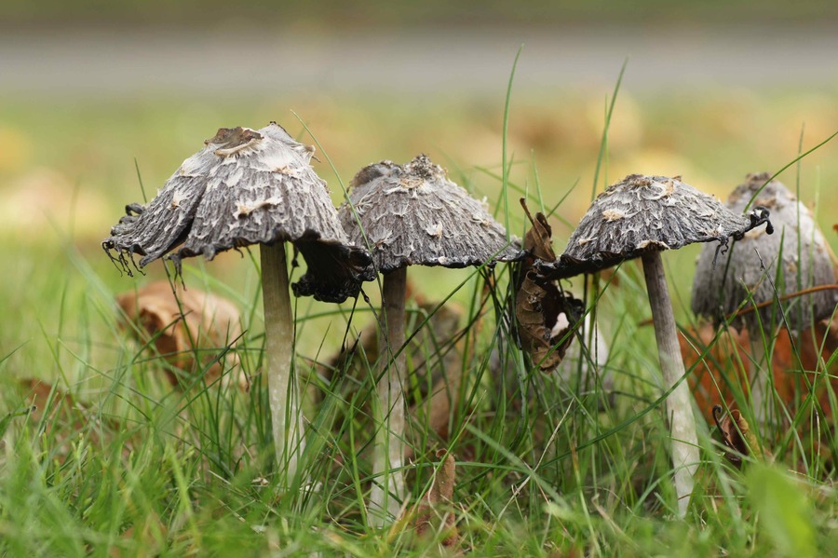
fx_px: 3141
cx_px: 419
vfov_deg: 10.1
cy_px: 279
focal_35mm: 135
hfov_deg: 15.2
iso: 200
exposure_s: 1/160
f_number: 5.6
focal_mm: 90
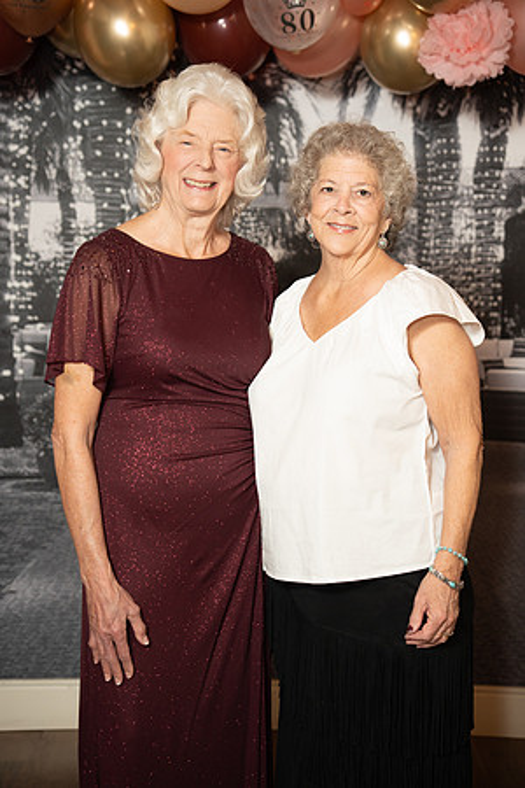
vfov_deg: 34.0
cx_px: 262
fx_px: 1286
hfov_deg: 23.1
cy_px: 394
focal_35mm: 59
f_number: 2.8
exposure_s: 1/160
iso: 1000
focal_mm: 58.8
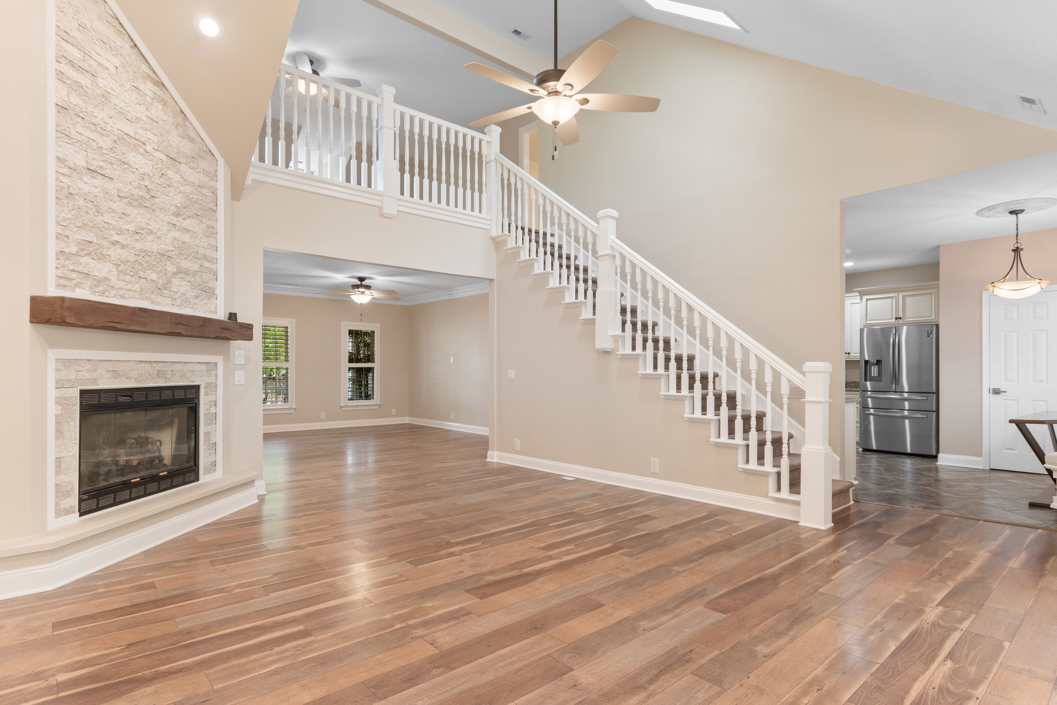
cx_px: 528
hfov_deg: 90.0
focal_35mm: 18
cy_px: 352
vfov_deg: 67.4
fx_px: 528
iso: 100
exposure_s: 1.6
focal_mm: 12
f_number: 4.8
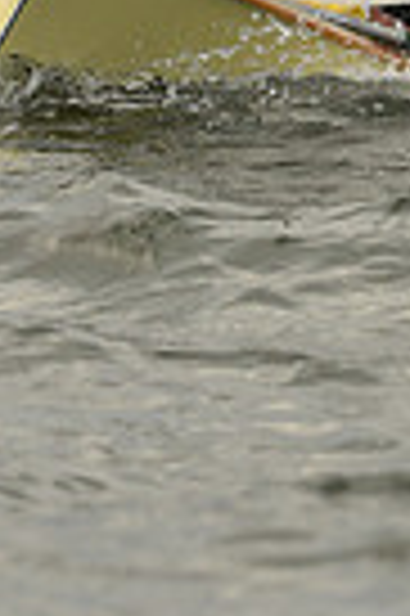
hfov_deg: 1.0
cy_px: -7
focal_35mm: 1395
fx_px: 23890
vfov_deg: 1.5
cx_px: 351
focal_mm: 330
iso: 320
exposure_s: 1/1600
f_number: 6.3
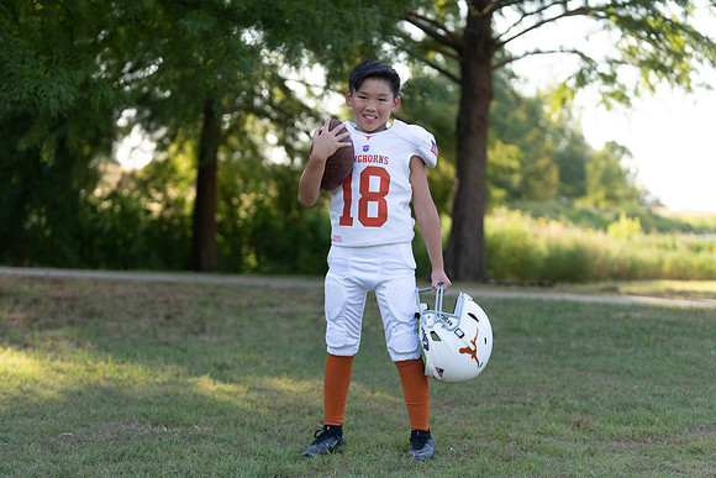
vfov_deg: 17.3
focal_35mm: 79
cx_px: 358
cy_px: 239
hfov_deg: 25.7
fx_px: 1572
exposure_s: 1/400
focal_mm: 79
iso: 160
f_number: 2.8
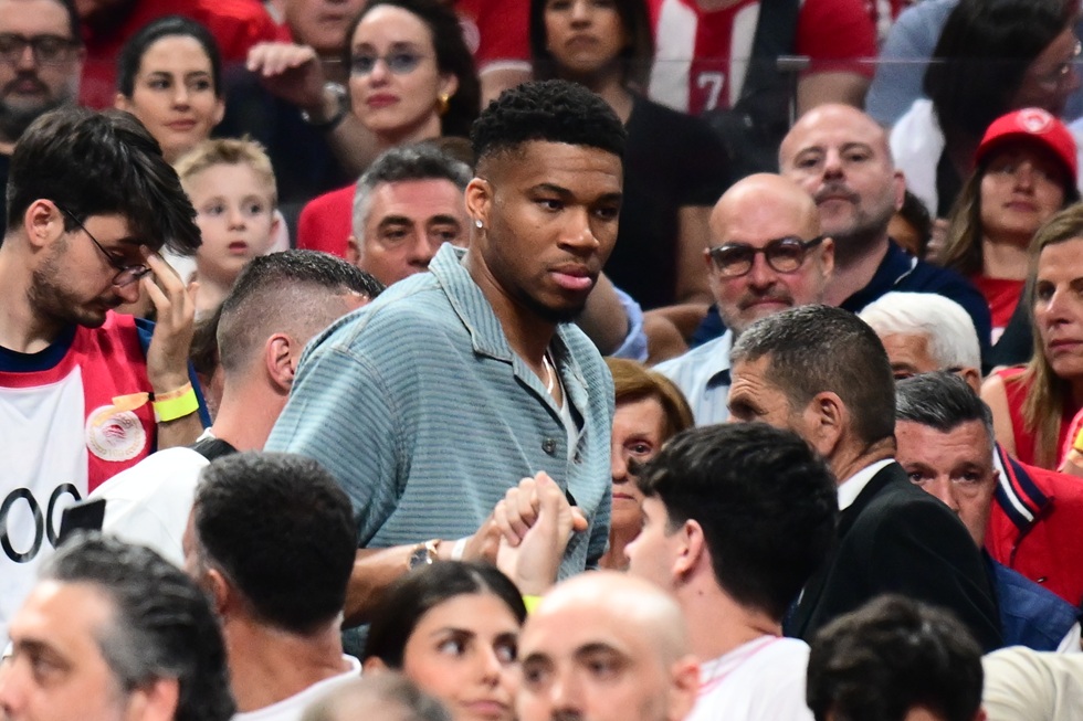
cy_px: 360
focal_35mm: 150
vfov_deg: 9.1
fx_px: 4511
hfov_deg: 13.7
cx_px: 542
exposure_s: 1/320
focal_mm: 150
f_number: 2.8
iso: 2500
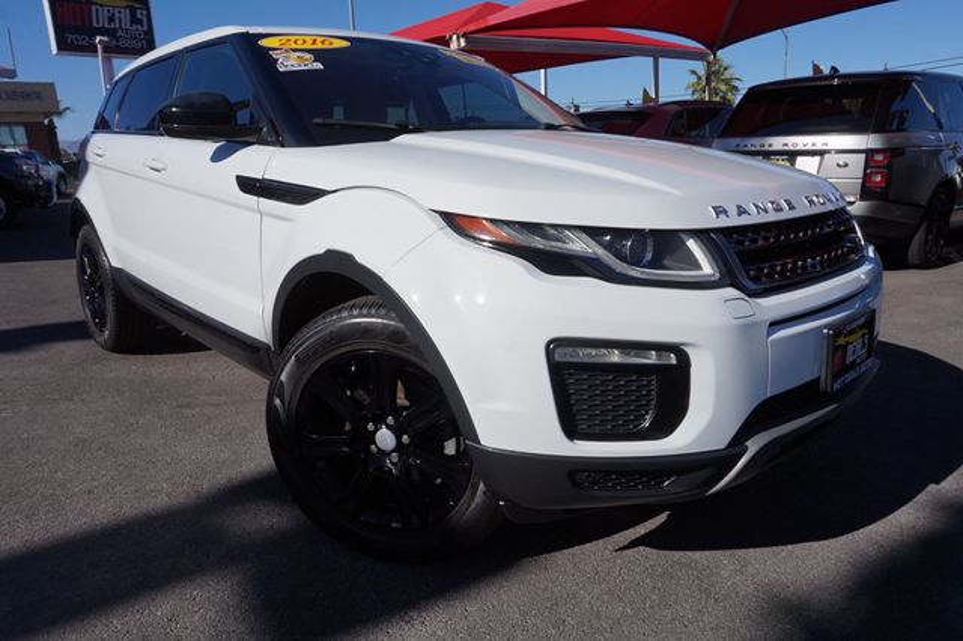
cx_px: 482
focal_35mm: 24
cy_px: 320
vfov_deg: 53.1
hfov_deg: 73.8
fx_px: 642
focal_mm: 16
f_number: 11
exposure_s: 1/320
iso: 100
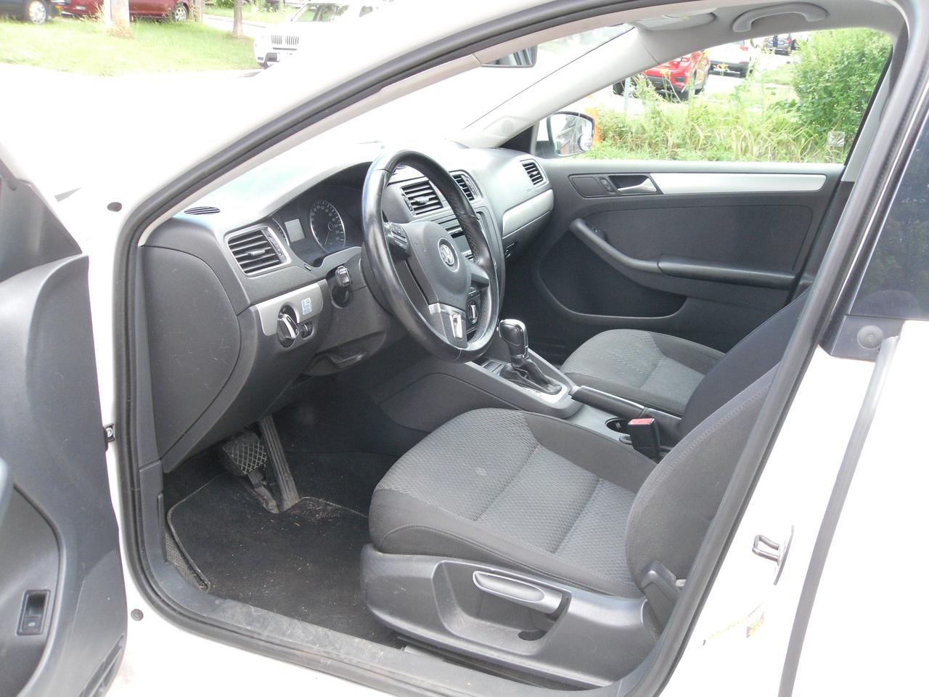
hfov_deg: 52.6
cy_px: 348
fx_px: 939
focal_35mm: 35
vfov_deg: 40.7
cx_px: 464
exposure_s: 1/60
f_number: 3.5
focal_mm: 6.3
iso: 100
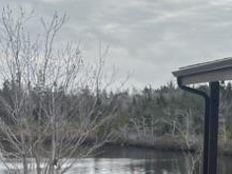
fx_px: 811
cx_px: 348
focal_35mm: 121
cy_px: 133
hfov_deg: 15.1
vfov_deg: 12.2
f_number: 1.6
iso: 50
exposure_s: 1/5556
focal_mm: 5.1
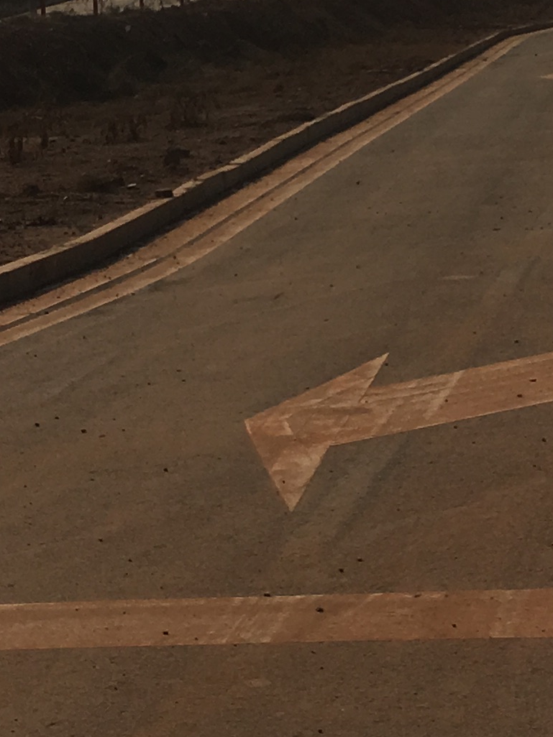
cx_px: 201
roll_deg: +2.0
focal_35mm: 114
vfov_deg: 17.2
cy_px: 188
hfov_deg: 13.0
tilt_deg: -1.9
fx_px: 2429
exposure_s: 1/5128
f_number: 2.2
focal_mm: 4.15
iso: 25
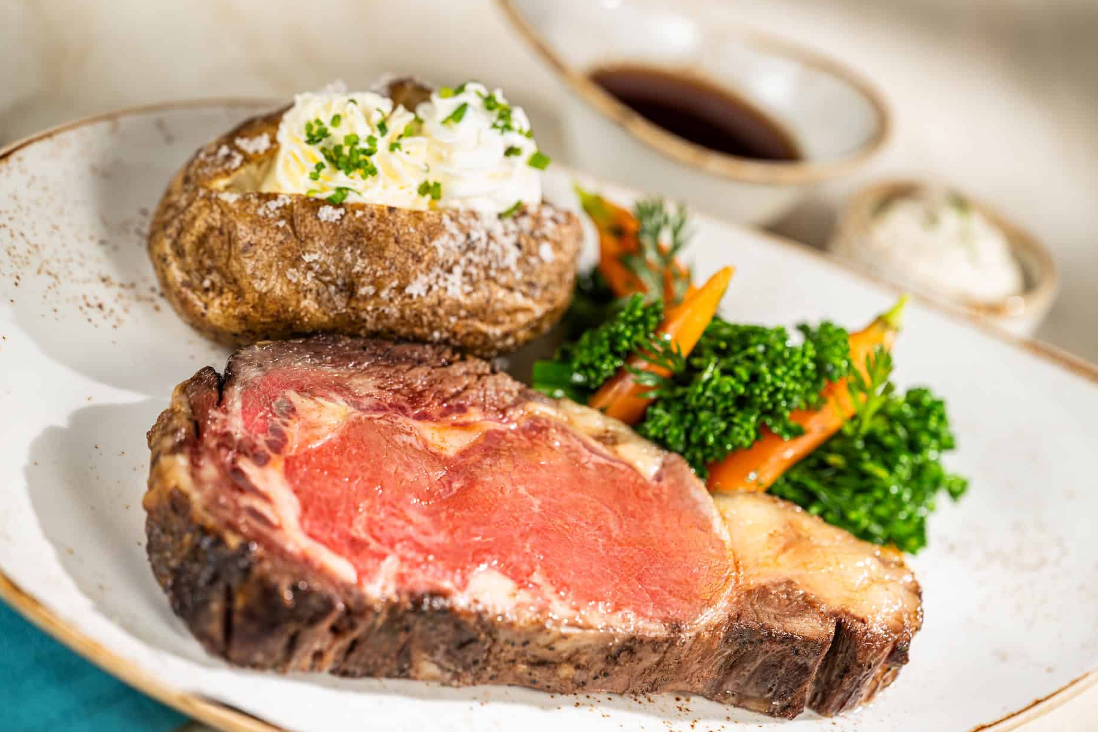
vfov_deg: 12.6
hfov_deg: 18.8
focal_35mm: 109
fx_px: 3324
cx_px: 549
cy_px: 376
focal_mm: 105
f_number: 4
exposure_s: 1/200
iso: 32
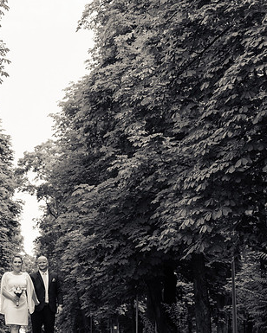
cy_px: 166
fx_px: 978
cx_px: 52
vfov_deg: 19.4
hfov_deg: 15.4
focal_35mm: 99
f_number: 2.8
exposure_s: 1/800
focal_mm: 70
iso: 160
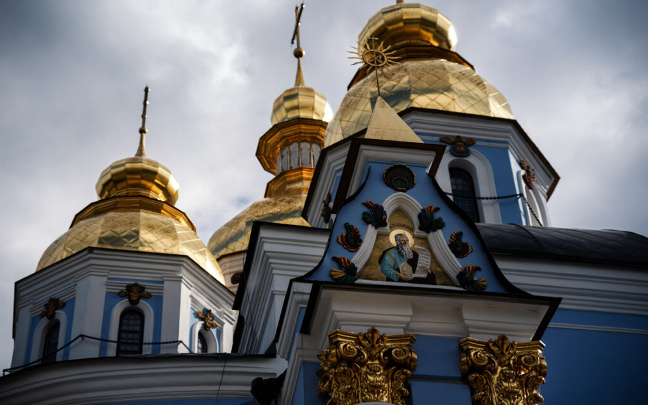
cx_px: 324
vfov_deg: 18.1
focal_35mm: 72
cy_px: 189
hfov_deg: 28.6
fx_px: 1272
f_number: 2.8
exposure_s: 1/3200
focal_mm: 70
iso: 100
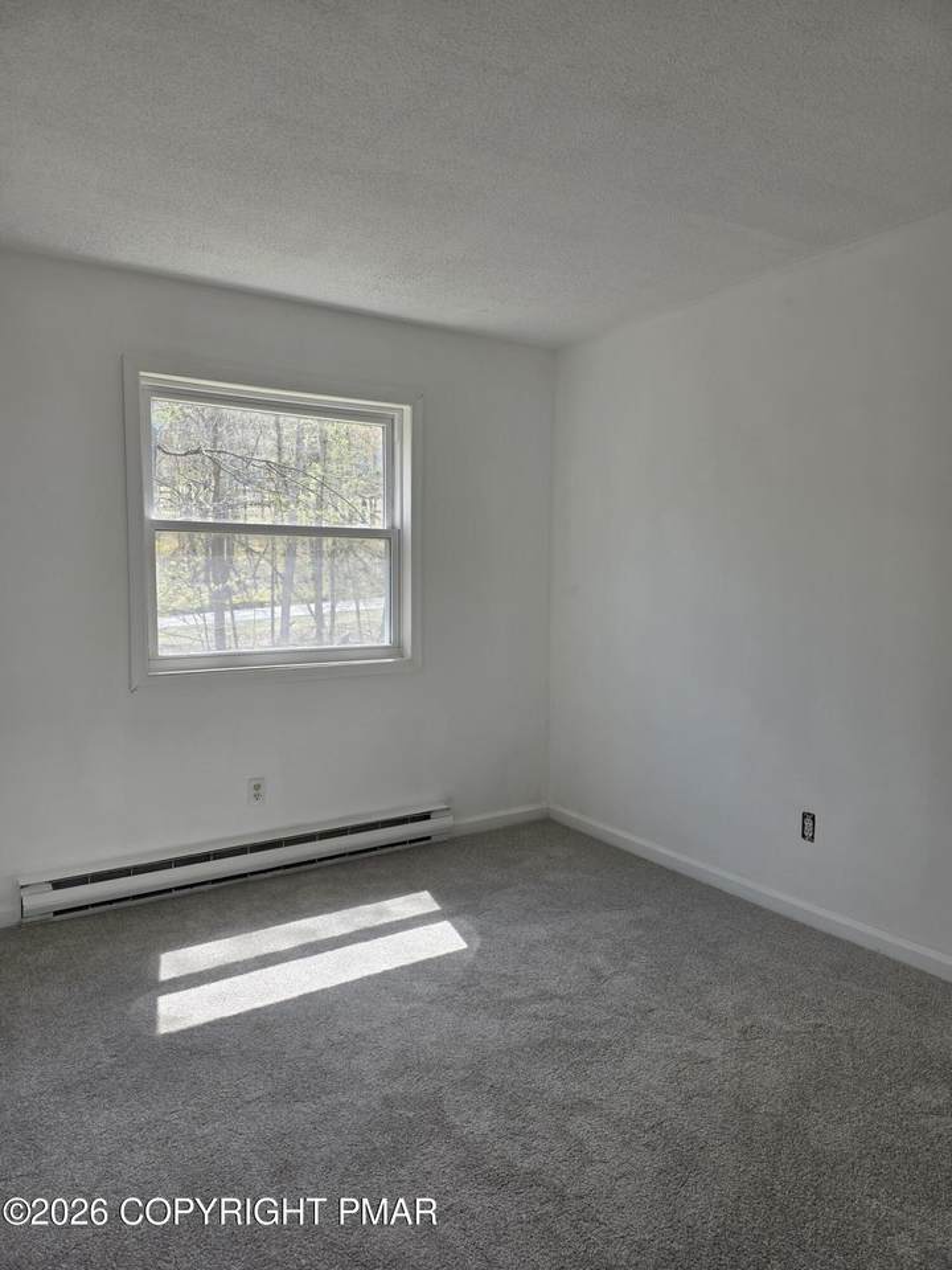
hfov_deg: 58.9
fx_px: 843
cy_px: 635
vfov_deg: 73.9
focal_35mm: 23
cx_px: 476
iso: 40
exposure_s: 1/359
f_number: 1.7
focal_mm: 6.3
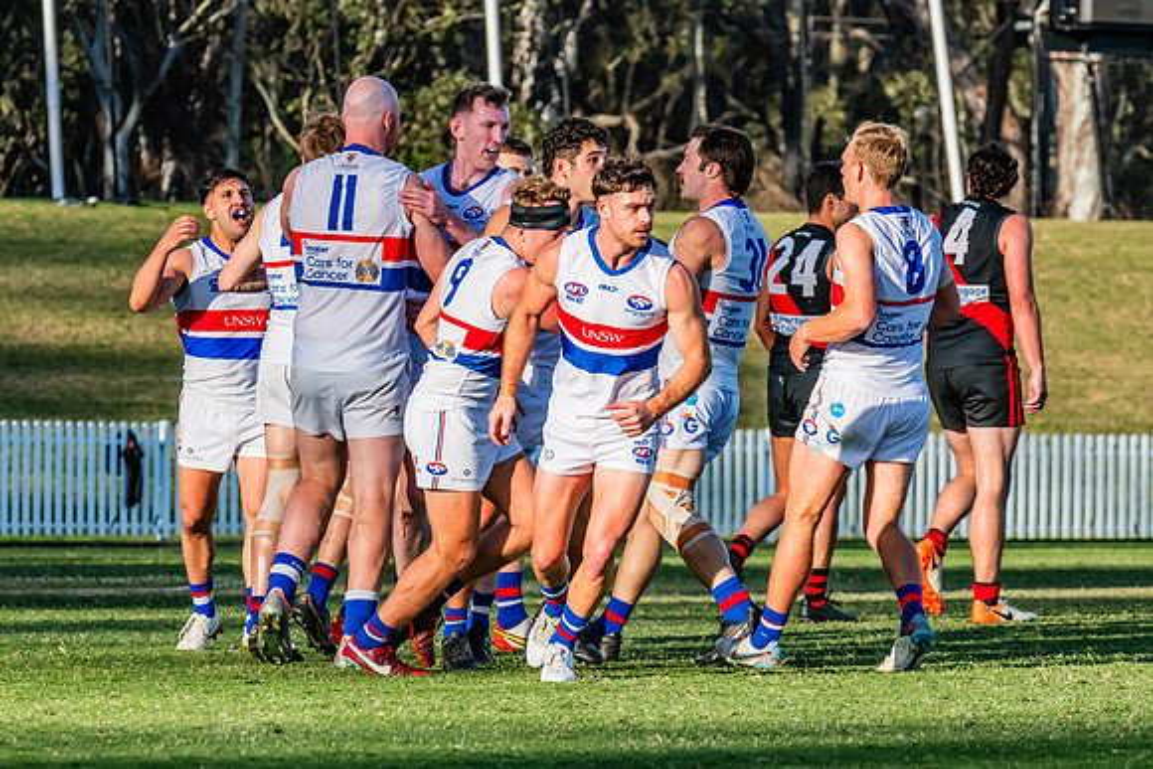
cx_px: 530
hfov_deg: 6.0
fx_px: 10910
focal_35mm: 341
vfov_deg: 4.0
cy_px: 412
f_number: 10
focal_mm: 270
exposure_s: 1/1600
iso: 800
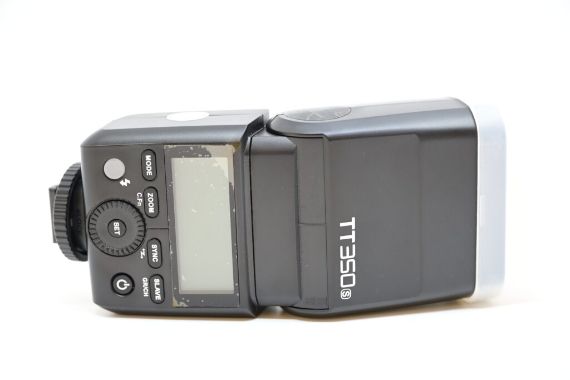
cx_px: 285
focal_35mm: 77
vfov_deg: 17.7
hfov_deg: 26.3
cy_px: 190
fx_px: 1219
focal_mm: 77
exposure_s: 1/160
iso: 1600
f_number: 6.3
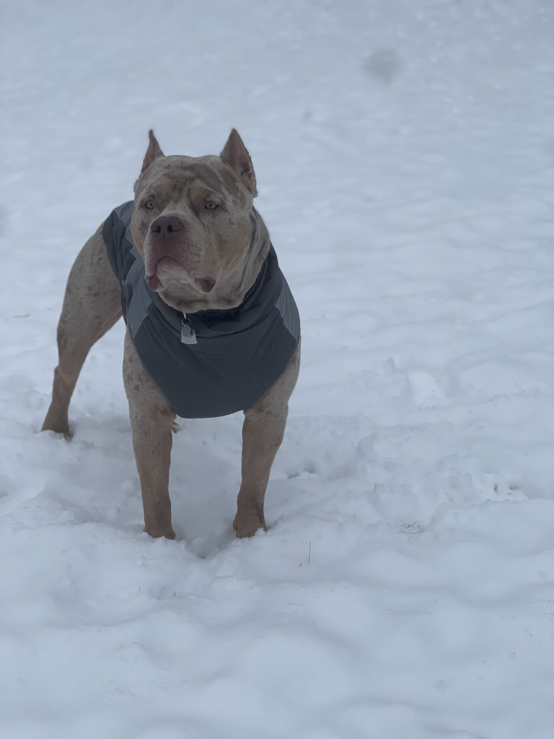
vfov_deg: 30.3
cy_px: 370
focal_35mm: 64
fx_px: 1366
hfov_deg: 22.9
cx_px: 277
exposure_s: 1/165
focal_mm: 7.5
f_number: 2.2
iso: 25
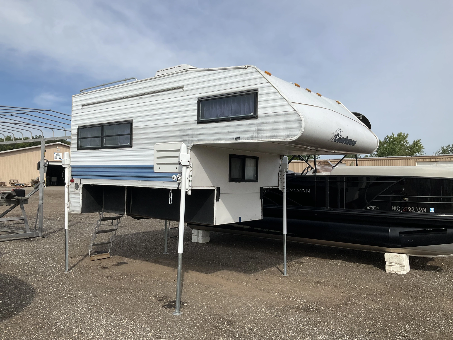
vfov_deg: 48.2
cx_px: 226
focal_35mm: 29
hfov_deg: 61.7
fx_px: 380
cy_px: 170
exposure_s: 1/2320
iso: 25
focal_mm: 3
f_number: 1.8
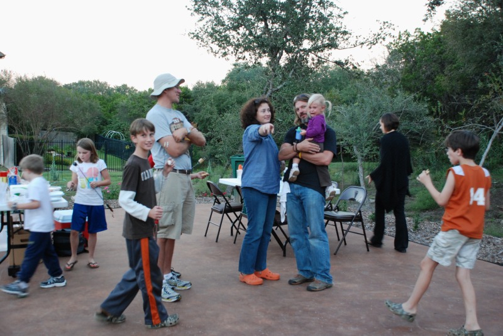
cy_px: 168
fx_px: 650
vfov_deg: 29.0
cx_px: 252
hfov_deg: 42.3
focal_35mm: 46
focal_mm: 31
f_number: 4.2
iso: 640
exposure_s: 1/30
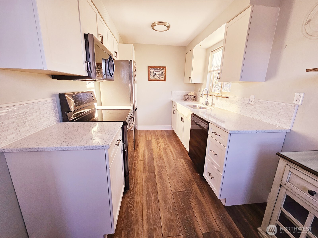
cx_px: 159
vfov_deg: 89.9
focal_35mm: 13
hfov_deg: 106.2
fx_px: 119
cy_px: 119
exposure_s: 1/77.4
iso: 100
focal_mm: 2.2
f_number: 2.2
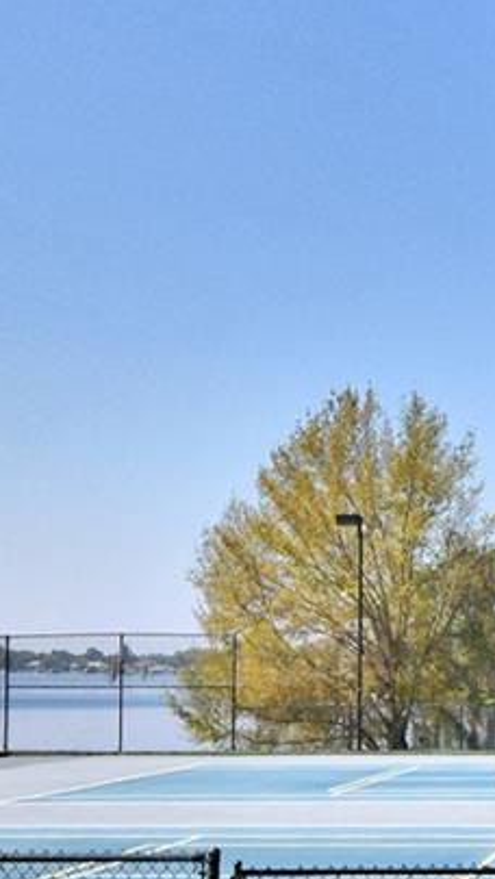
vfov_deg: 33.6
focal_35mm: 62
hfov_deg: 18.1
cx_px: 643
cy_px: 560
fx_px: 1446
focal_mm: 10
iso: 100
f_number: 4.5
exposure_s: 1/2000
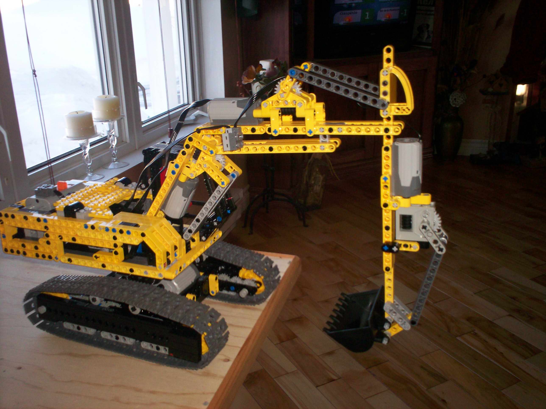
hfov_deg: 51.4
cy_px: 204
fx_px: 568
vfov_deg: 39.7
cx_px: 273
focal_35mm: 36
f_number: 4.5
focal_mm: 6
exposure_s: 1/60
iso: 140
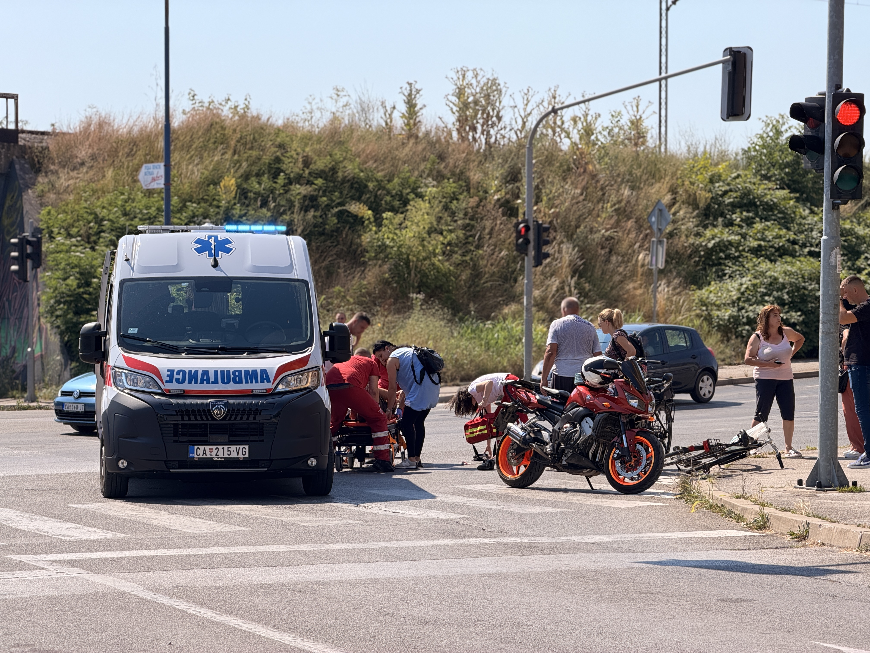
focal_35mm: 100
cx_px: 435
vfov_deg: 14.8
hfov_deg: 19.6
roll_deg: +0.4
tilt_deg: -0.2
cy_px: 326
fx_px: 2513
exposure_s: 1/638
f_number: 2.8
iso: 32
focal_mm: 16.89
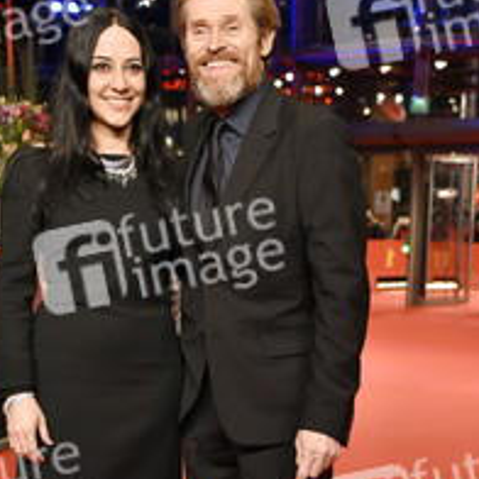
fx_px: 1299
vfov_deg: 20.7
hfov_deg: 20.9
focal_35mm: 83
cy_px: 379
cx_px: 230
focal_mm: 48
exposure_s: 1/200
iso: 2500
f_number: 5
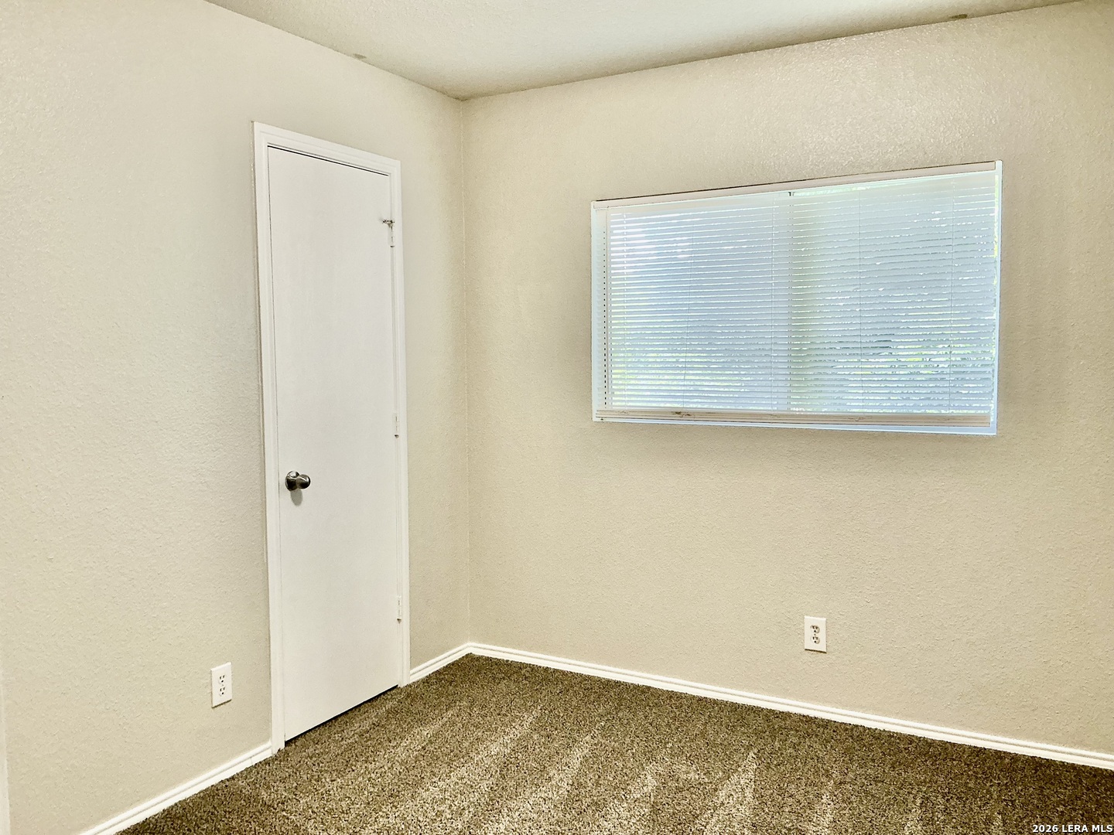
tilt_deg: -4.9
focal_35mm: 28
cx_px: 557
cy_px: 418
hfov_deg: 63.4
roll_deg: +0.7
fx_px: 901
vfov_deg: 49.7
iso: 100
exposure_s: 1/60
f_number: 1.8
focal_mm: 3
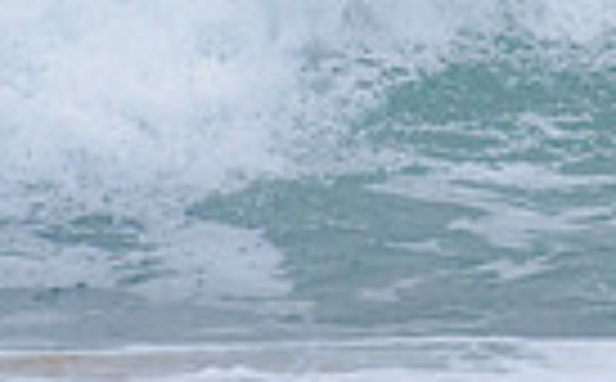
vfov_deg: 0.5
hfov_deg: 0.8
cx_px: 993
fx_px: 44380
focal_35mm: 2649
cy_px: -383
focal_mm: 500
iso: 1100
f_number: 5.6
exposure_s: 1/2000
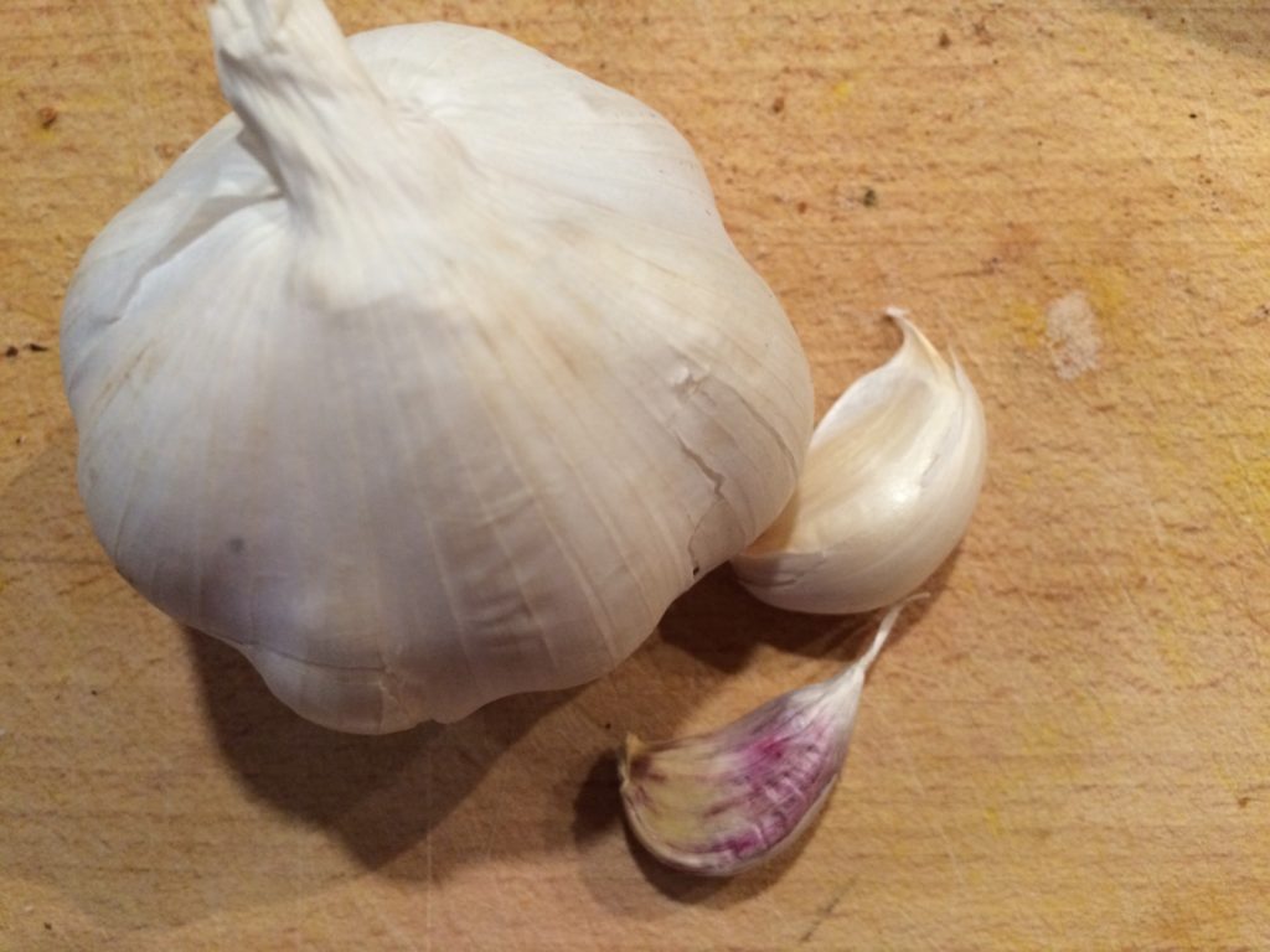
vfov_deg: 48.2
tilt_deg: -85.2
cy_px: 476
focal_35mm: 29
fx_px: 1064
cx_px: 635
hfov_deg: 61.7
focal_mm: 4.15
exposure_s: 1/33
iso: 250
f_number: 2.2
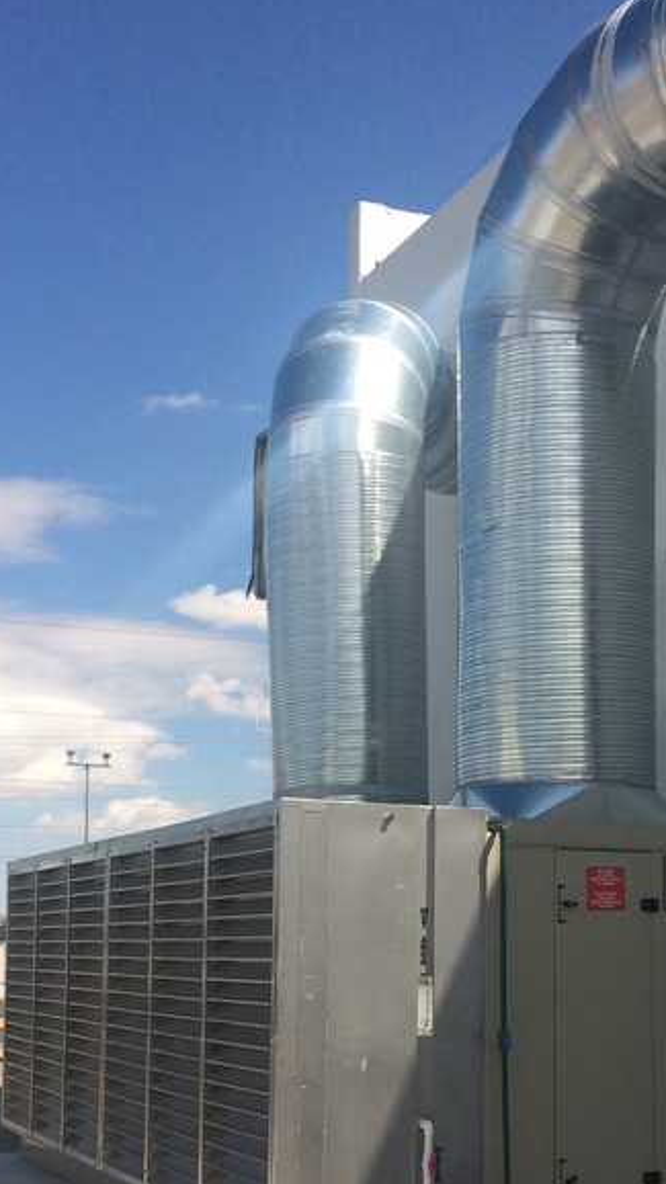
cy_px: 809
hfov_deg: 21.4
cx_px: 338
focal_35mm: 56
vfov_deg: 36.8
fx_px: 1759
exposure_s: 1/3165
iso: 32
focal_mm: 4.15
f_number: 2.2
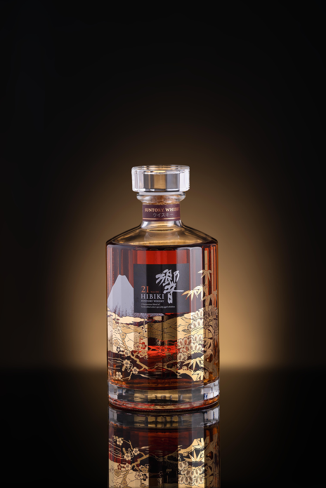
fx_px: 1154
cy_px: 244
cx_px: 163
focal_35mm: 85
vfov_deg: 23.9
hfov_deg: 16.1
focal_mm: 85
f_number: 5.6
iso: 100
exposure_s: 1/125
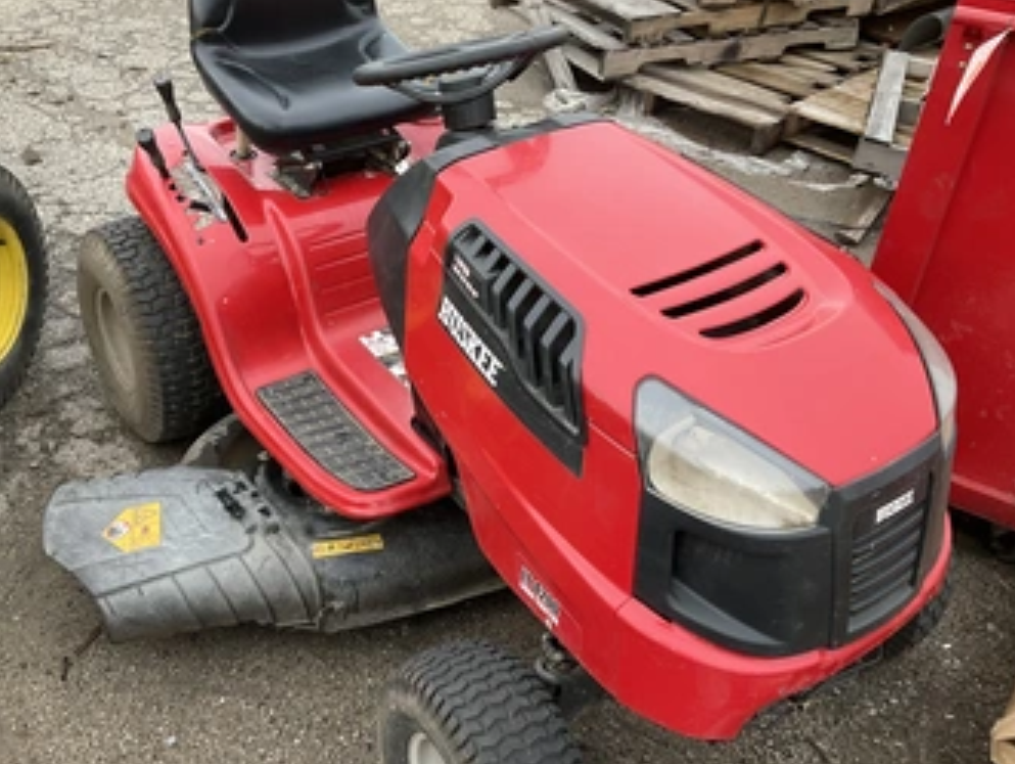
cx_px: 411
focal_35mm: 35
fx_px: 1027
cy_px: 356
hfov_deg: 52.3
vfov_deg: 40.7
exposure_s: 1/122
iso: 40
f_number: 1.8
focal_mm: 3
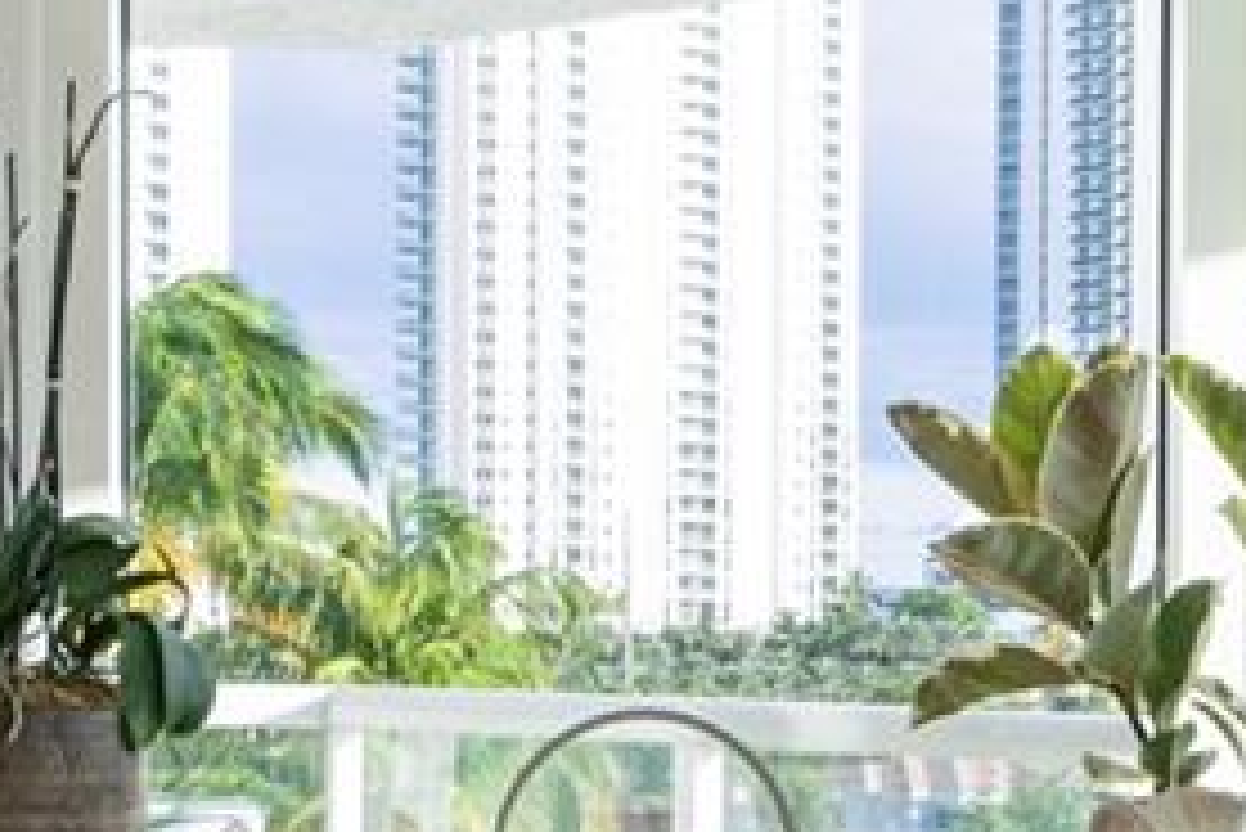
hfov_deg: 19.6
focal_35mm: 104
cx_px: 846
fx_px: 3601
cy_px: 666
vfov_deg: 13.1
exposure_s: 1/250
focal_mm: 18
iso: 400
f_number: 9.5
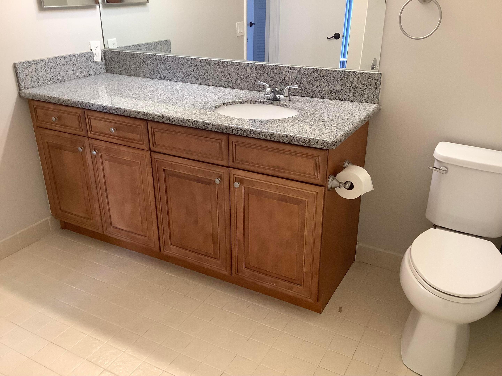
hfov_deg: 58.4
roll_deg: -2.0
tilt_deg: -25.1
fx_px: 450
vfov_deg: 45.4
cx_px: 251
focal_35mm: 31
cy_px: 188
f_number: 2.4
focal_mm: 3.3
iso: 125
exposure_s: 1/60
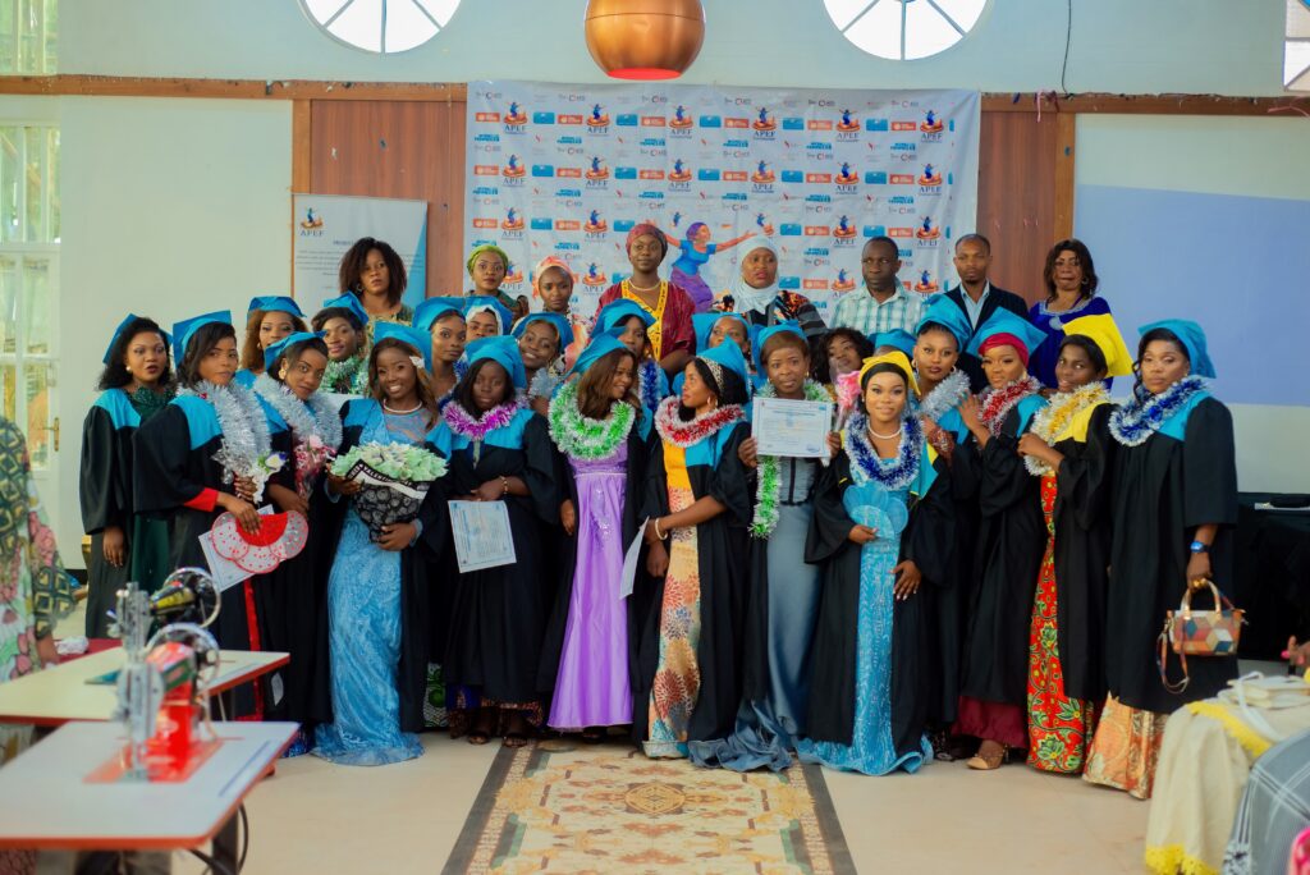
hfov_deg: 39.6
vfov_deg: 27.0
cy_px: 438
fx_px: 1820
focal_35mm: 50
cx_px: 655
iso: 800
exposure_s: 1/125
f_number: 3.2
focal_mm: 50
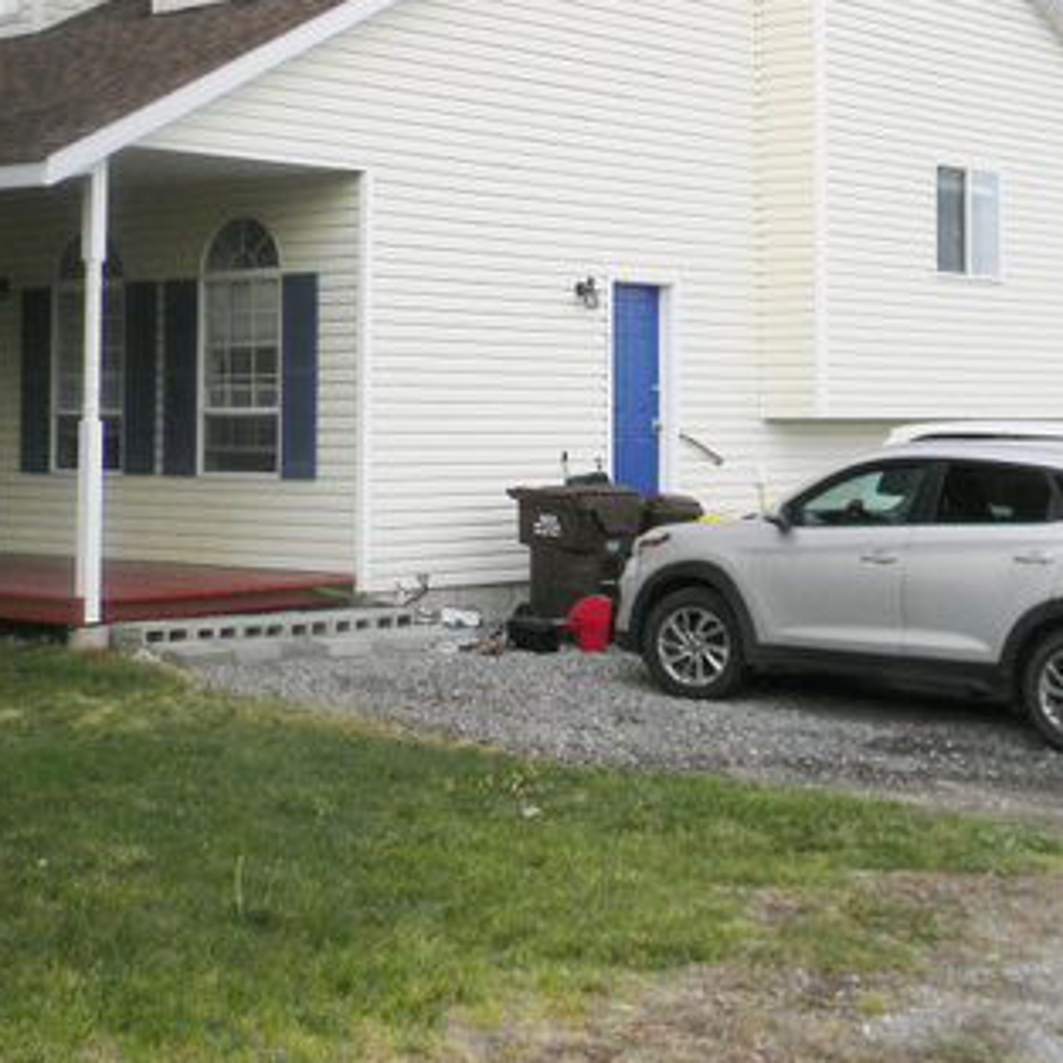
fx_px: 2258
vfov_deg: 26.3
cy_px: 312
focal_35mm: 65
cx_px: 557
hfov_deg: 26.5
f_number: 3.7
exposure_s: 1/760
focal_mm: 6.4
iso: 80
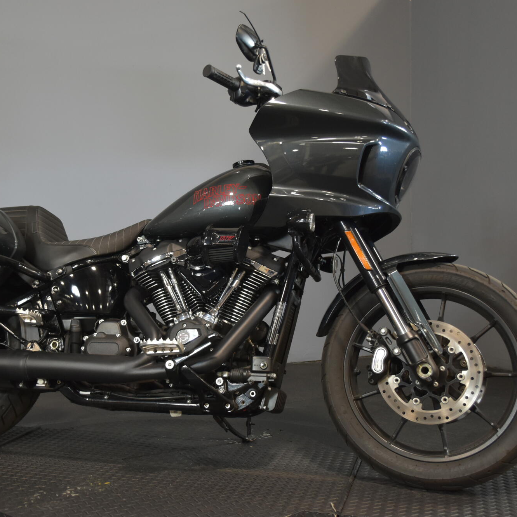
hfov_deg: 36.6
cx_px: 191
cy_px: 259
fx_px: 777
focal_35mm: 46
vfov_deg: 36.8
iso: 1000
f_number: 4
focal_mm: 24
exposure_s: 1/30
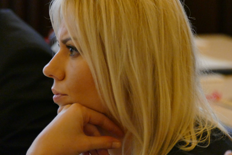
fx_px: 2726
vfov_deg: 3.3
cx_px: 115
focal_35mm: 423
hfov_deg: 4.9
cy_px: 71
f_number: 4
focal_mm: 131.62
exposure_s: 1/100
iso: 3200
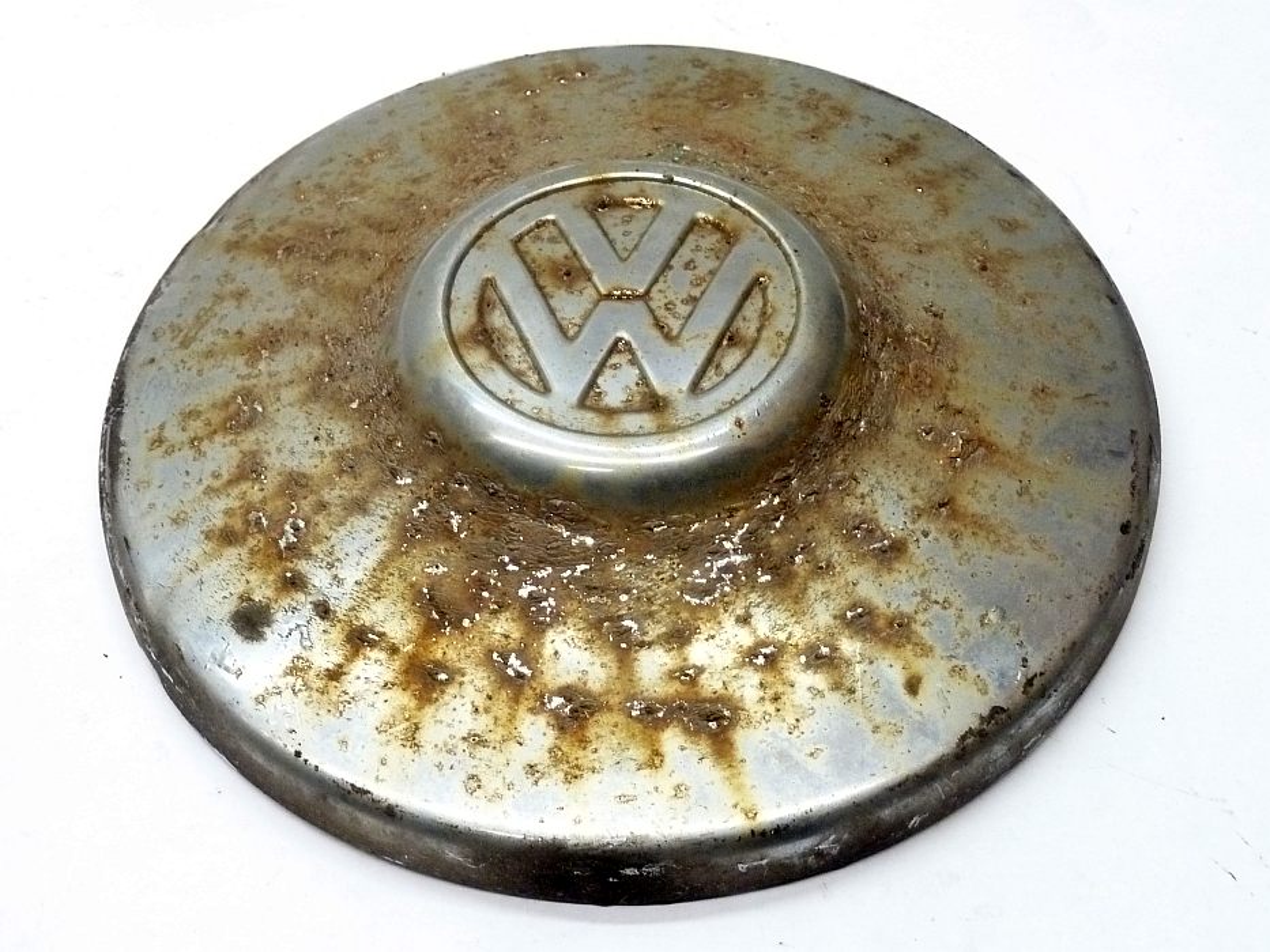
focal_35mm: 40
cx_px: 635
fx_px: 1468
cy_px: 476
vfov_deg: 36.0
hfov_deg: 46.8
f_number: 3.6
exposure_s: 1/25
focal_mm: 6.5
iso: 400
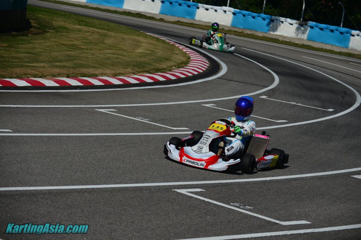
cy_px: 120
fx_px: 1252
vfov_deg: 10.9
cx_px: 180
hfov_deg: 16.4
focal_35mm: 125
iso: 100
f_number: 3.5
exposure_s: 1/2500
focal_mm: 125
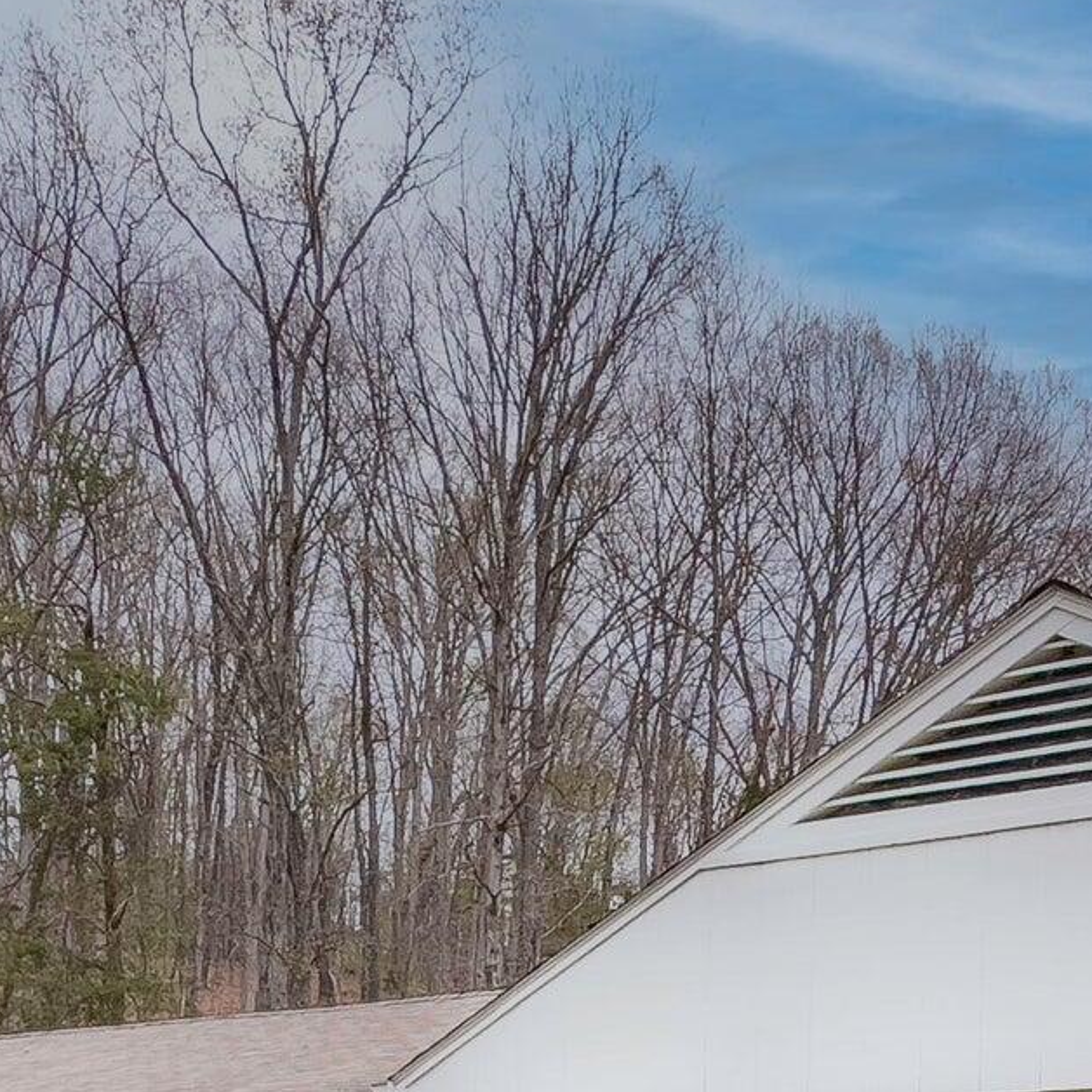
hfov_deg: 41.6
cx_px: 815
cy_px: 1372
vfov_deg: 33.2
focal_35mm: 39
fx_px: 1392
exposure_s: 1/400
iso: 25
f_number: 2.4
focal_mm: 1.54
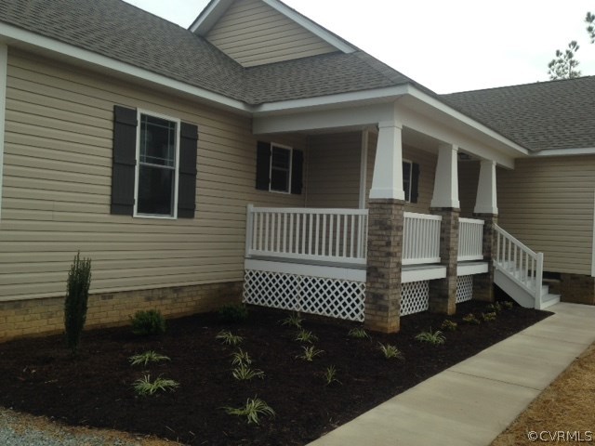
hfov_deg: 55.4
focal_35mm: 33
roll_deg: -0.9
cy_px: 223
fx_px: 567
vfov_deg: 42.9
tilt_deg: +0.1
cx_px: 298
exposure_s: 1/396
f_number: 2.4
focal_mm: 4.12
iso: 50
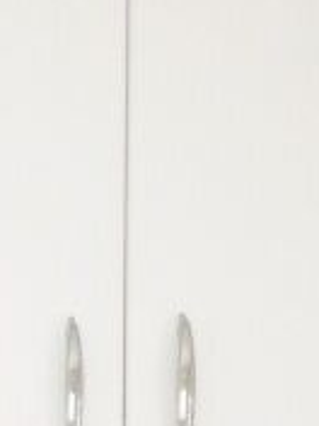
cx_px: -433
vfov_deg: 10.0
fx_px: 2347
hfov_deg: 7.3
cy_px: 646
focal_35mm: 191
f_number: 2.4
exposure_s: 1/60
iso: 50
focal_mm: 4.28
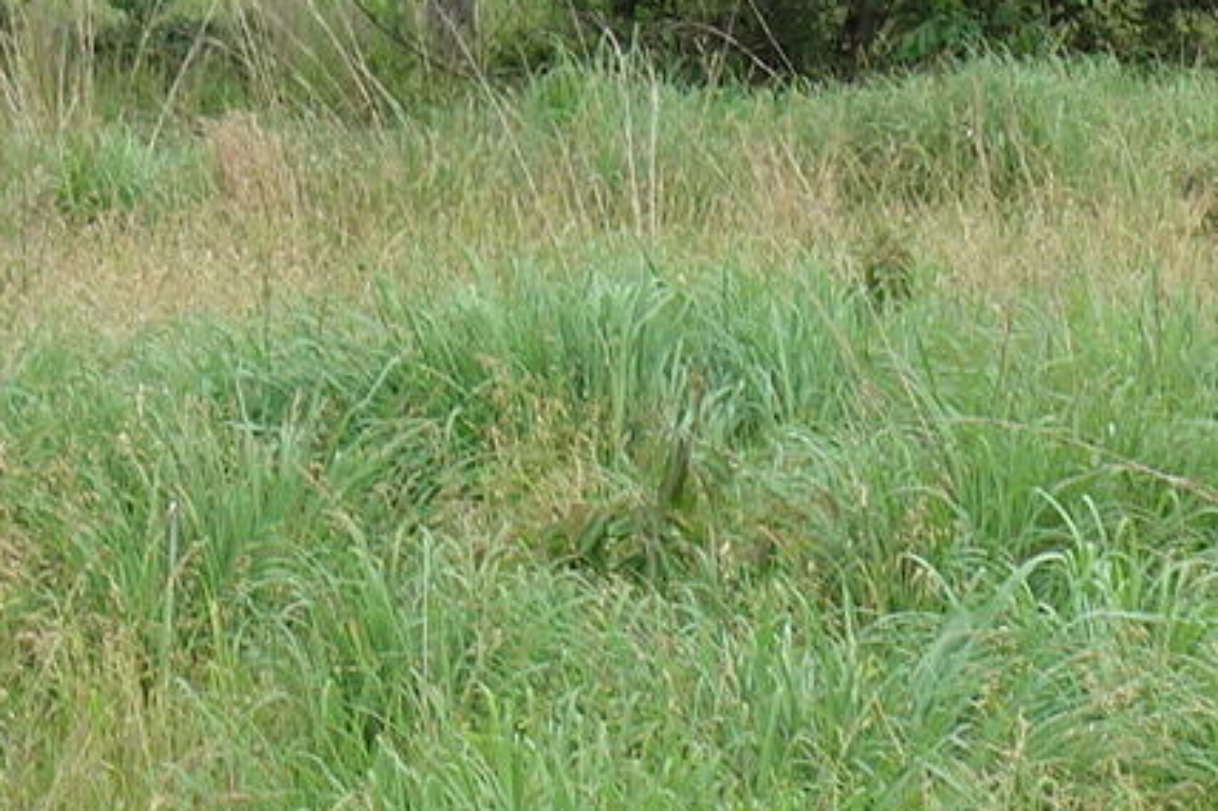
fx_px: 8658
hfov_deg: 8.0
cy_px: 304
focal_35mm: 256
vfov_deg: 5.4
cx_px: 669
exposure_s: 1/200
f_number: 5.6
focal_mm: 14.75
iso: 125
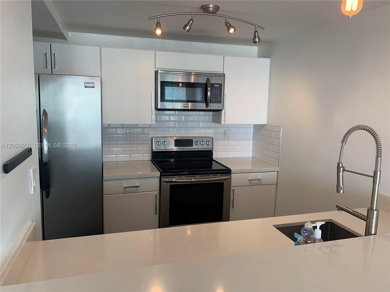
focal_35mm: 26
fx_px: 293
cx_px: 195
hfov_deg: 67.3
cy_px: 146
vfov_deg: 53.1
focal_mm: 4.25
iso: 50
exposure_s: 1/60
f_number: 1.8
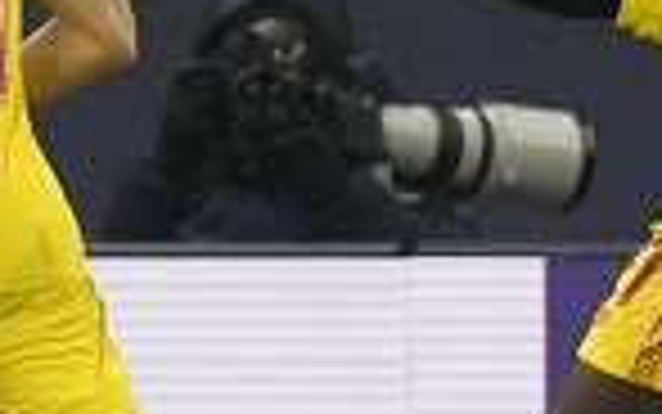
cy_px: 14
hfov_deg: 1.1
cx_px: -158
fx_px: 35917
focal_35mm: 1990
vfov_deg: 0.7
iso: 4000
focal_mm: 400
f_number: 4.5
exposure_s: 1/1600
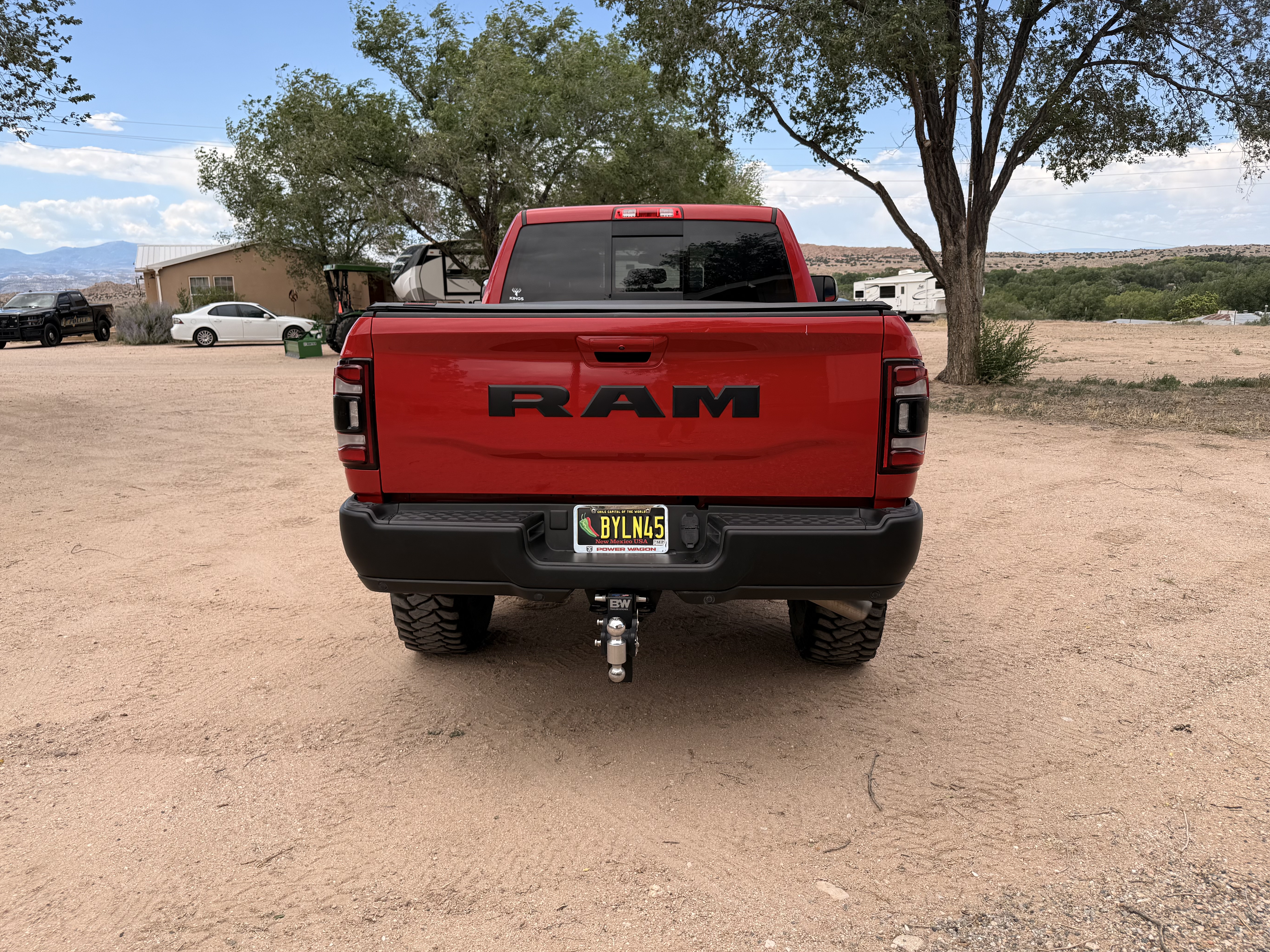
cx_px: 629
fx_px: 917
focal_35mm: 25
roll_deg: +0.6
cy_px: 457
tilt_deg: -10.5
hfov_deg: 69.4
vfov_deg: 54.9
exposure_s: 1/2907
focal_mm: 6.76
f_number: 1.78
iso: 80
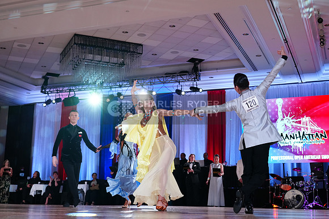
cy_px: 110
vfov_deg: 28.1
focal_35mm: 48
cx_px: 164
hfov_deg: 41.1
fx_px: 439
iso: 2500
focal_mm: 48
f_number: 4
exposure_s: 1/400
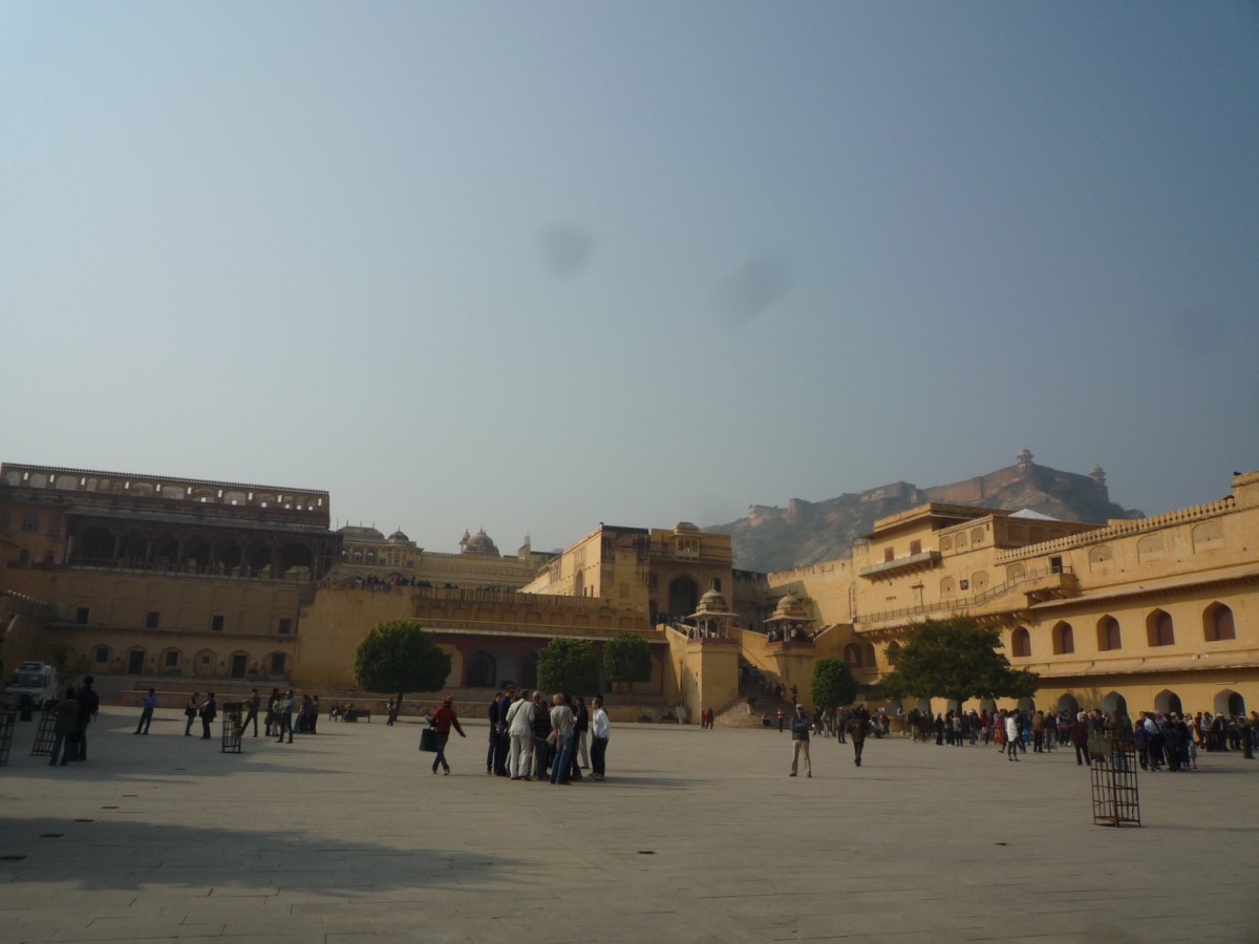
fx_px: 909
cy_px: 472
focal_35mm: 25
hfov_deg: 69.4
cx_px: 630
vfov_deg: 54.9
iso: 100
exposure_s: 1/800
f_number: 5.6
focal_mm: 4.4
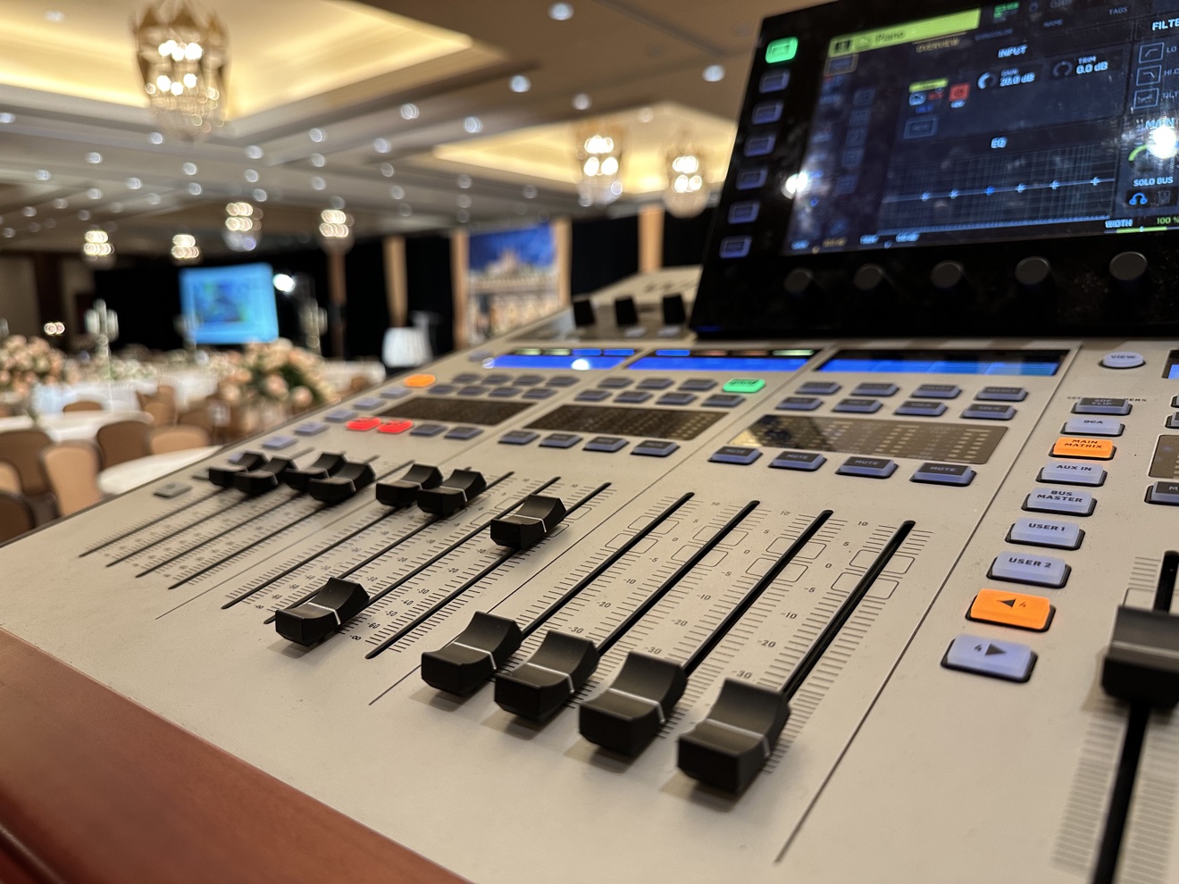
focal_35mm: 24
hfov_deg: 71.6
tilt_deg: -8.5
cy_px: 442
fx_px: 817
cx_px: 590
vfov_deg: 56.8
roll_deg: +1.8
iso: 250
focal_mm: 6.86
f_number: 1.78
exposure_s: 1/60
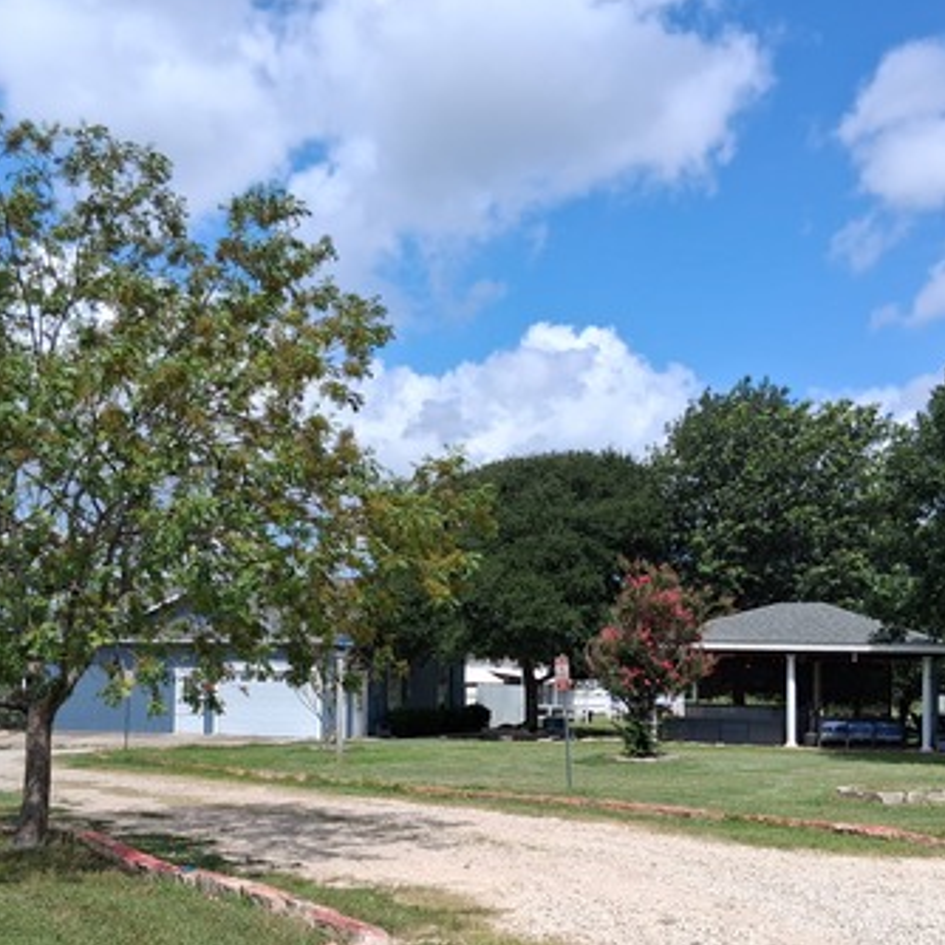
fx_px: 1359
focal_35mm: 44
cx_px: 430
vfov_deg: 37.8
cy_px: 645
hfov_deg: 38.3
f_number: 1.8
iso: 25
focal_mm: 3.98
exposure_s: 1/683
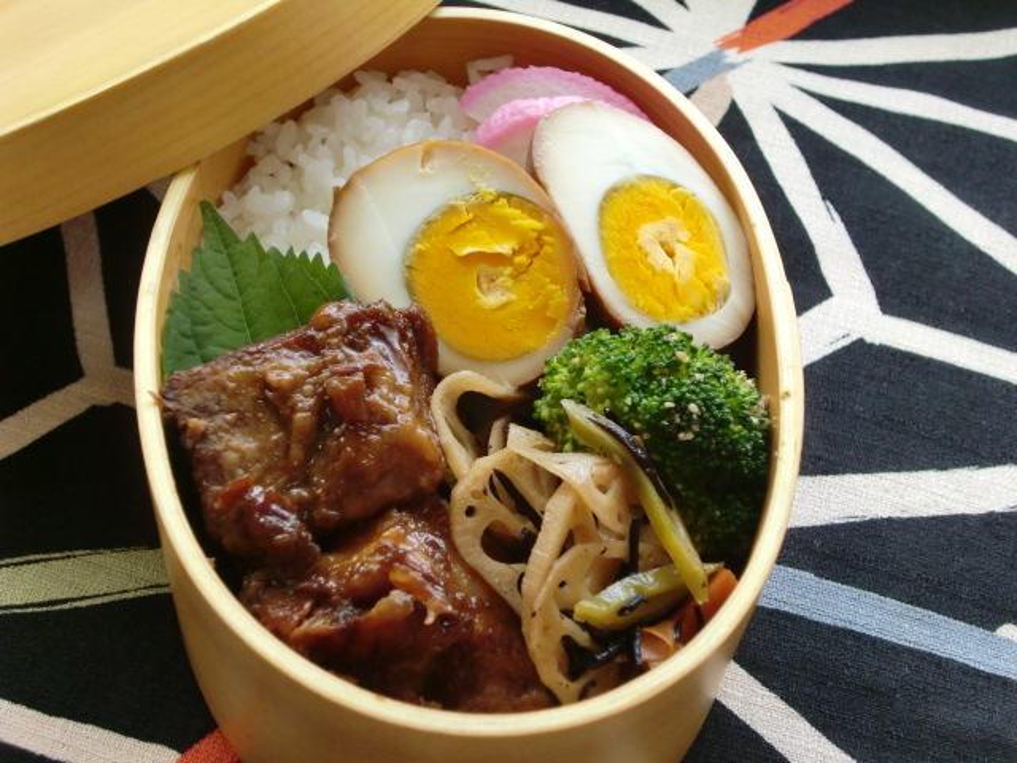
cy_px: 382
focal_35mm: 55
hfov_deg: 34.9
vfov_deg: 26.6
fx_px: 1616
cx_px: 508
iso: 200
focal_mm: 9.8
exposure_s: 1/80
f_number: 3.6
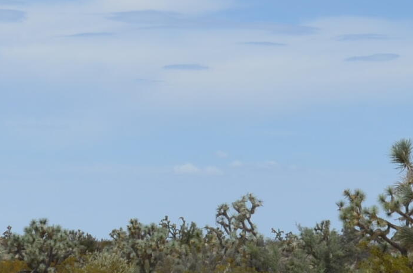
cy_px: 231
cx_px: 5
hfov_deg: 13.1
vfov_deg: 8.8
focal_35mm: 155
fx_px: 1774
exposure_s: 1/320
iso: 100
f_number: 9
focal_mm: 24
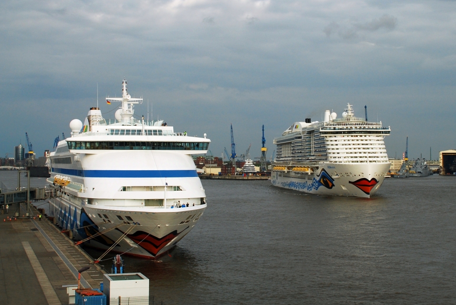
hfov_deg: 39.9
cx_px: 219
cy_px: 155
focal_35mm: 50
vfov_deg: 27.3
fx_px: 628
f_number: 10
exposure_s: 1/200
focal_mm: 31
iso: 200
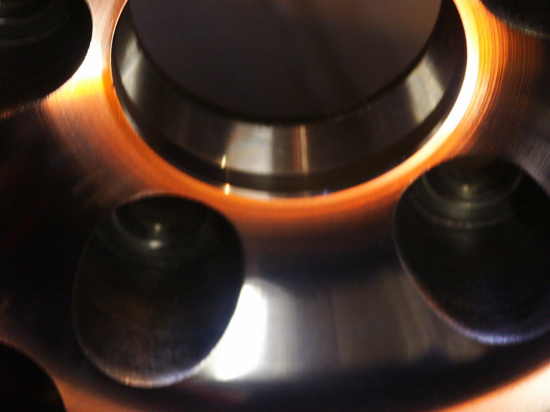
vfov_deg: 7.4
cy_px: 206
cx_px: 275
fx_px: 3178
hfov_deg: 9.9
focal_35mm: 200
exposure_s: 1/20
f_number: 3.5
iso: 200
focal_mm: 50.69
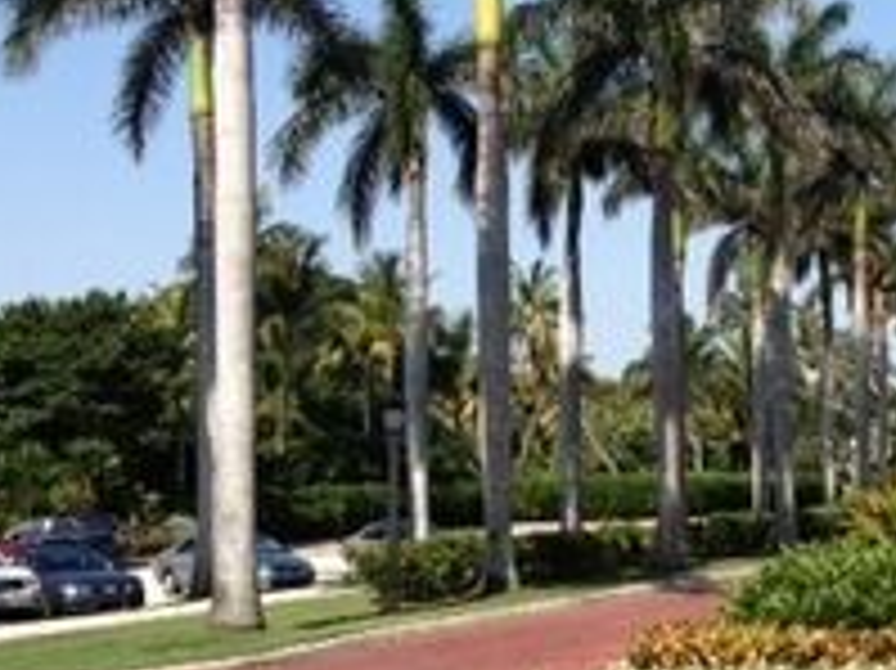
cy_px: 308
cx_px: 950
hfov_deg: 22.4
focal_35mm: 83
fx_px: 2147
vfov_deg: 17.8
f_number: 2.4
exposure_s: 1/1339
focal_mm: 4.13
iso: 50
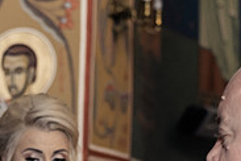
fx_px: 910
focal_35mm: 136
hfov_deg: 14.8
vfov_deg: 9.8
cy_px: 226
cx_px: -9
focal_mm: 43
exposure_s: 1/100
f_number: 2.8
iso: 1250
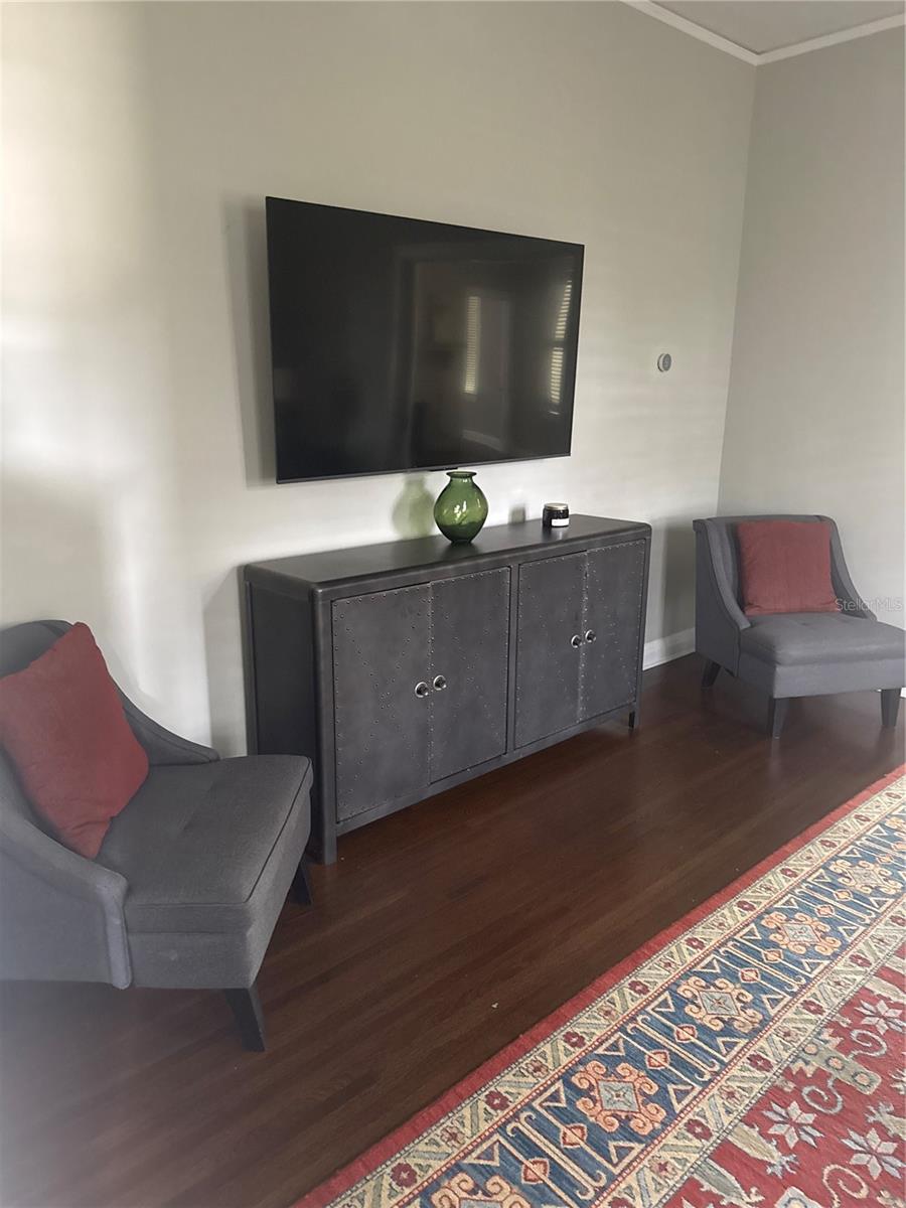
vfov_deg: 71.6
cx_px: 453
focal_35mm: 24
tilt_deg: -14.3
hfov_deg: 56.8
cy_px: 604
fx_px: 838
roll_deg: -1.1
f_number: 1.78
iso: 1000
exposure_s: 1/37
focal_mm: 6.76
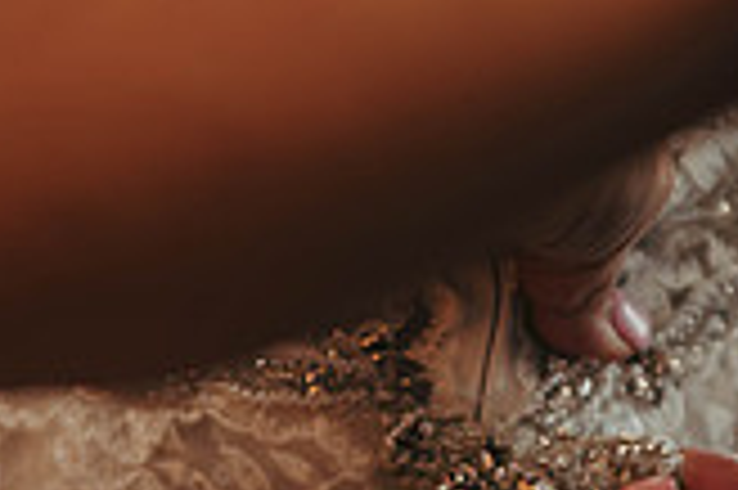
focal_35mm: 266
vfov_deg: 5.1
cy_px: 470
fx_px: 5447
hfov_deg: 7.7
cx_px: 598
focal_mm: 75
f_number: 2.8
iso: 400
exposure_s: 1/125
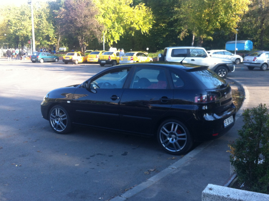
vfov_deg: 33.5
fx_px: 334
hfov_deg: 43.9
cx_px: 139
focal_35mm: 43
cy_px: 107
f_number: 2.8
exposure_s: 1/176
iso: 80
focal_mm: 3.85
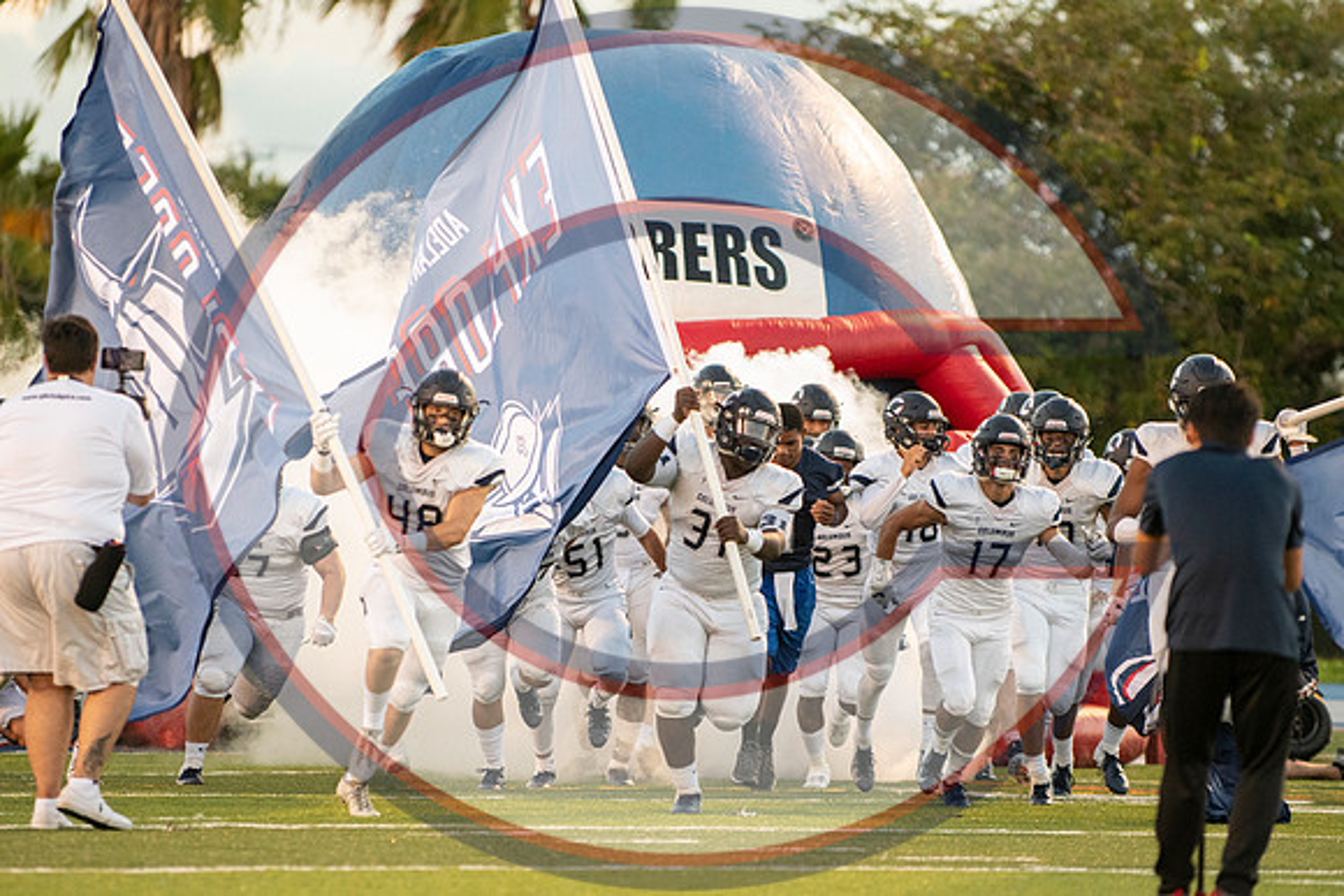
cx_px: 672
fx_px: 11202
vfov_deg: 4.6
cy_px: 448
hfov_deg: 6.9
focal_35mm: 300
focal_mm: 200
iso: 2800
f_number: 2.8
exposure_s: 1/1600
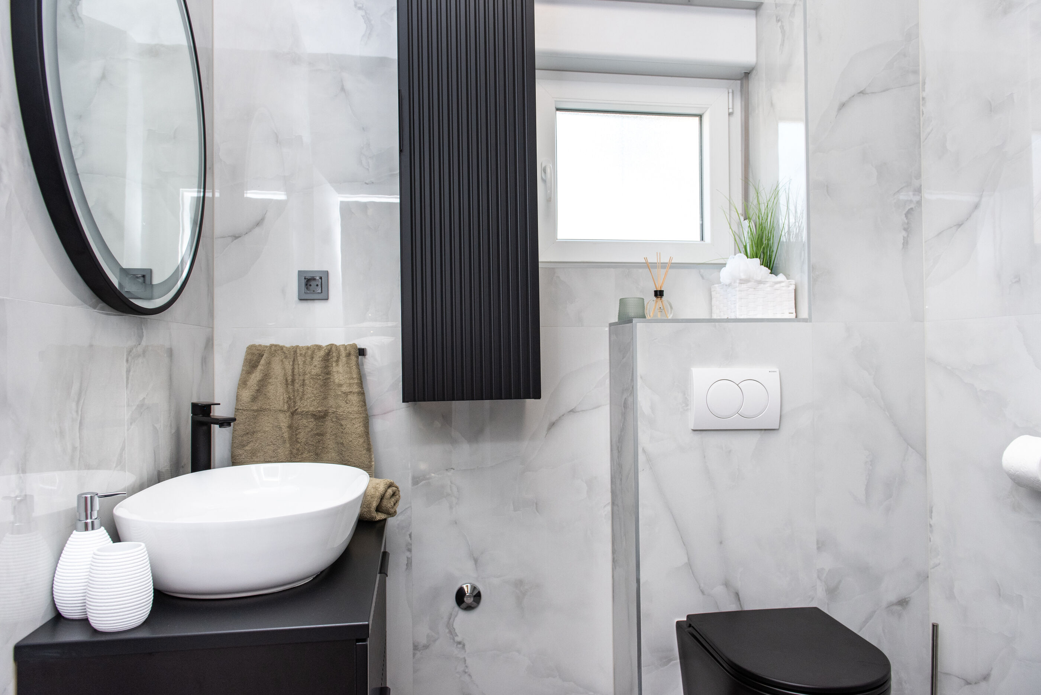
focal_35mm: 24
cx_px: 520
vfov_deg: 53.2
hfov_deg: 73.7
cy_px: 348
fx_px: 694
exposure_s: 1/200
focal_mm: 24
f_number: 5.6
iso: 1000
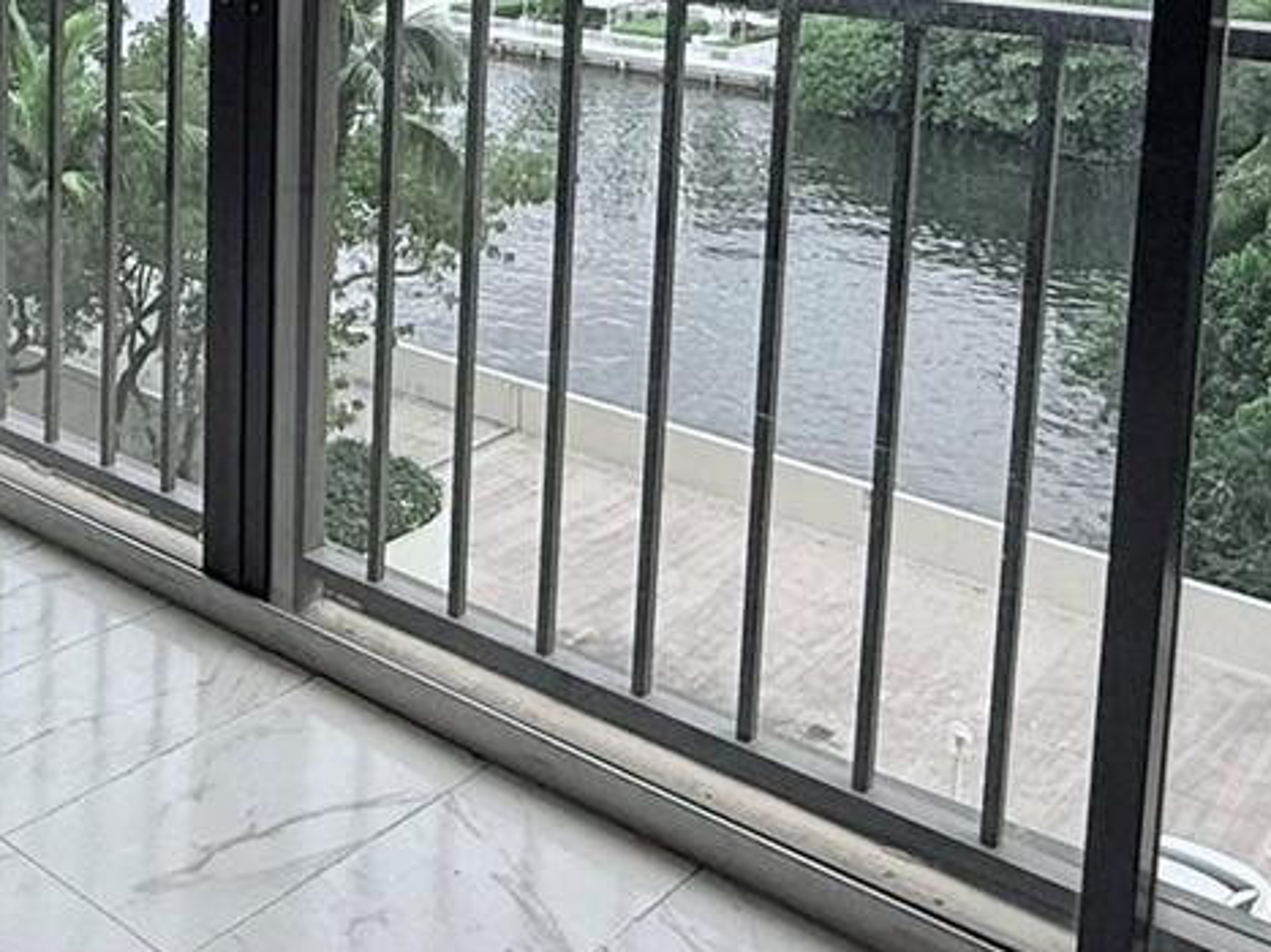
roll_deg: -0.7
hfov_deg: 37.3
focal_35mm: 48
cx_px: 150
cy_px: 0
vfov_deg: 28.4
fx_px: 1762
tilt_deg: -7.5
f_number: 2.2
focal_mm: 2.22
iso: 50
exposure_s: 1/244
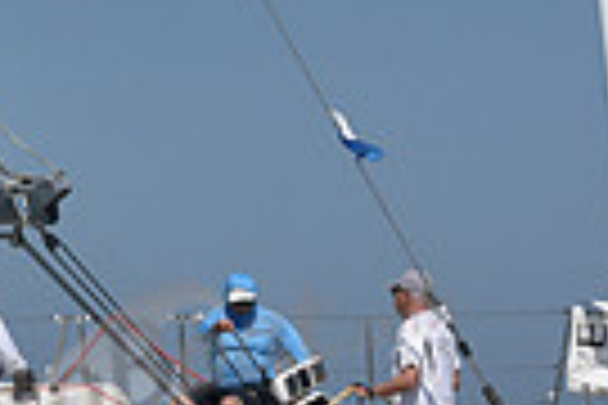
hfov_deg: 6.1
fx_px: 5640
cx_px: -410
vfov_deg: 4.1
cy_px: 205
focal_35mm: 334
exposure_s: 1/1600
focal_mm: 78
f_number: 9
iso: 250
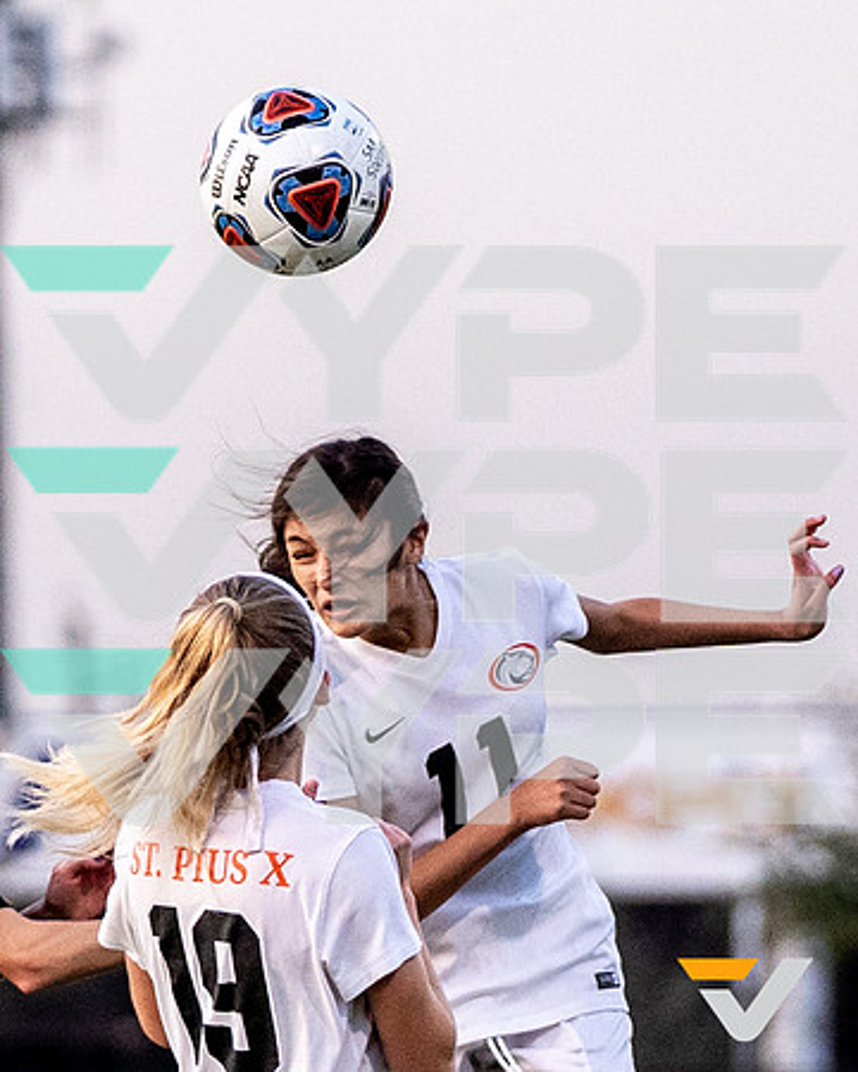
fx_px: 17924
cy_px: 784
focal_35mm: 565
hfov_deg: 2.7
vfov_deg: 3.4
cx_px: 174
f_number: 2.8
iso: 1250
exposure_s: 1/1600
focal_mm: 128
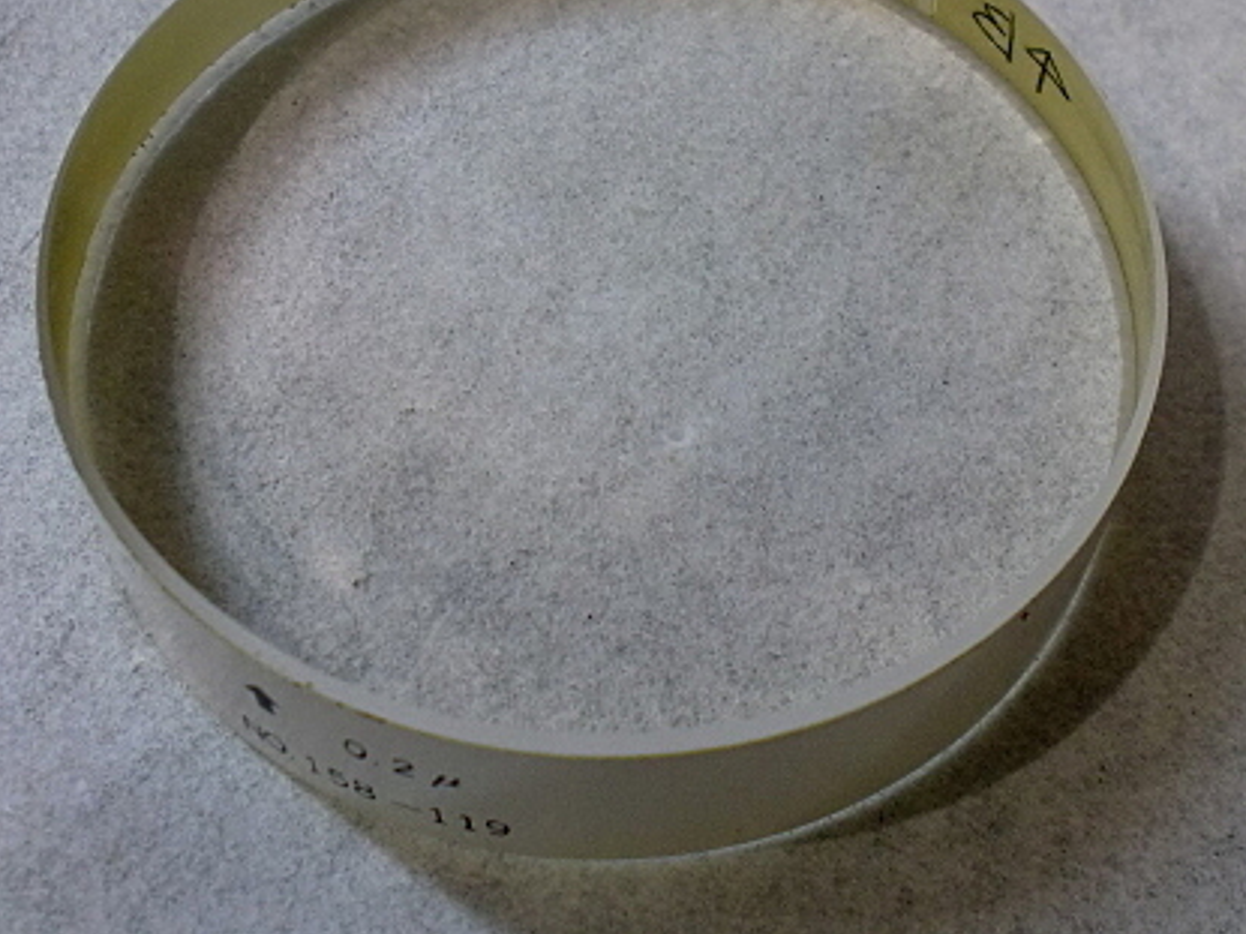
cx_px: 664
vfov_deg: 26.9
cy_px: 318
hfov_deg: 35.5
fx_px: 1943
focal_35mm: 54
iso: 160
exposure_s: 1/60
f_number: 3.1
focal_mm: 6.3
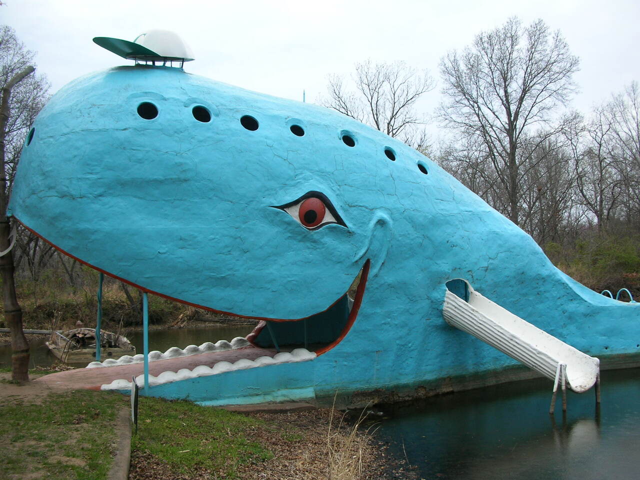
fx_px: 647
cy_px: 240
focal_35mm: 35
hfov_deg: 52.6
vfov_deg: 40.7
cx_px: 320
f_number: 8.5
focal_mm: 5.8
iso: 50
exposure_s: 1/46.1
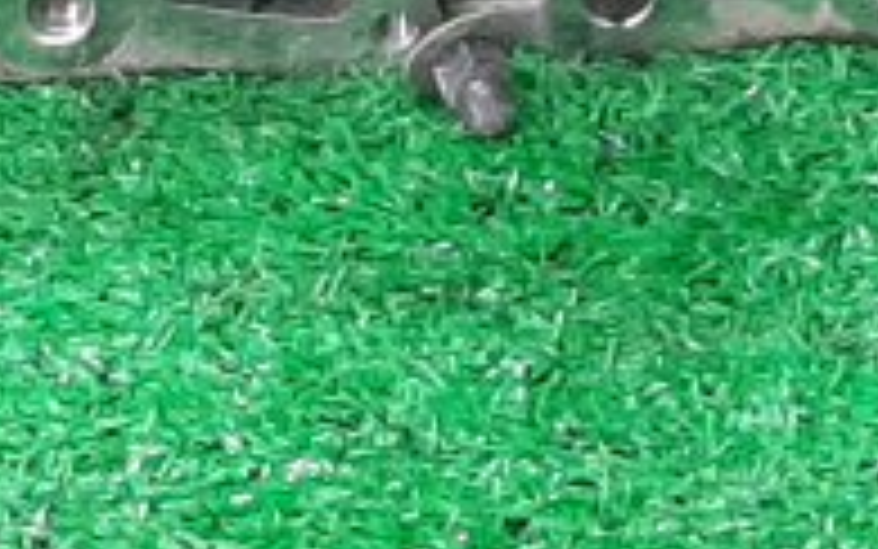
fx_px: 4859
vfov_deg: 5.9
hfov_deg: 10.1
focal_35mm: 203
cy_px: -1215
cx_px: 1108
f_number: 1.7
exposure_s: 1/50
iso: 149
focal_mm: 3.93
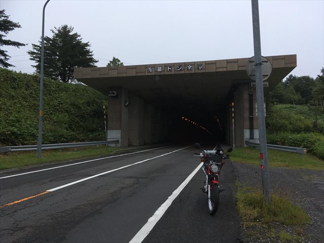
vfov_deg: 48.2
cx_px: 162
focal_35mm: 29
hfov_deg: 61.7
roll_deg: -0.9
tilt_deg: +3.2
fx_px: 271
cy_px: 122
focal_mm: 4.15
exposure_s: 1/2481
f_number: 2.2
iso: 25
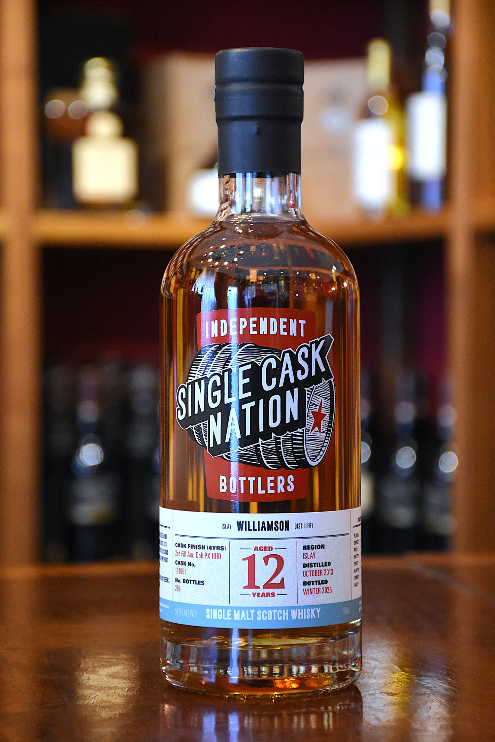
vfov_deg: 18.2
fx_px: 2320
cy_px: 371
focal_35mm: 112
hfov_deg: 12.2
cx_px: 248
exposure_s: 1/60
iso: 3200
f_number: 5
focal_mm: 75
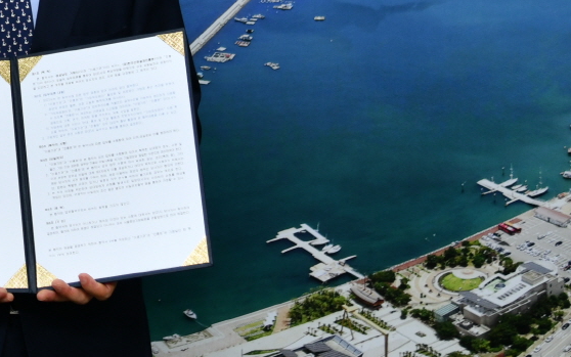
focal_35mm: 168
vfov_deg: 7.7
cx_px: -230
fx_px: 2615
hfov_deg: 12.0
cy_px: -171
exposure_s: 1/250
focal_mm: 46
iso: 400
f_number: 4
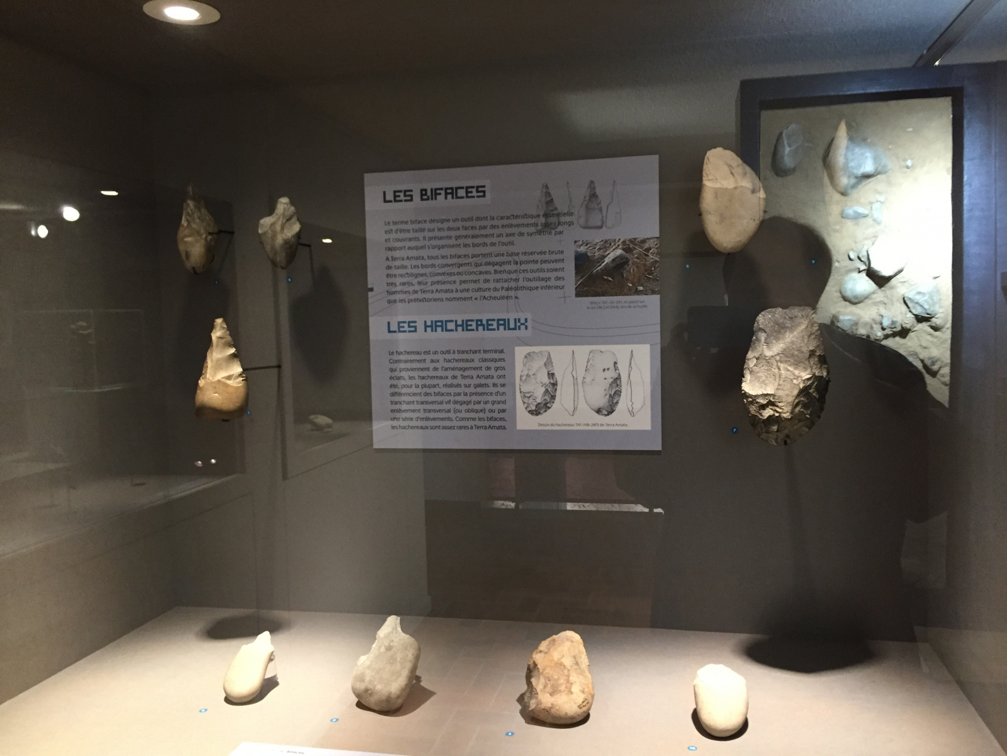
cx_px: 504
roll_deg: +1.0
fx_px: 844
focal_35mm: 29
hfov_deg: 61.7
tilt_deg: -2.4
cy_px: 378
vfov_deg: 48.2
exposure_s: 1/33
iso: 200
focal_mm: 4.15
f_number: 2.2
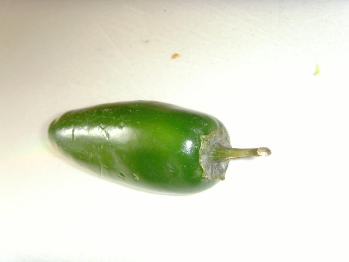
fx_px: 393
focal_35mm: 39
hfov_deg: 47.9
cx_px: 174
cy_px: 131
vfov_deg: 36.8
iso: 200
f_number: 3.5
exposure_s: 1/45
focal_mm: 6.6
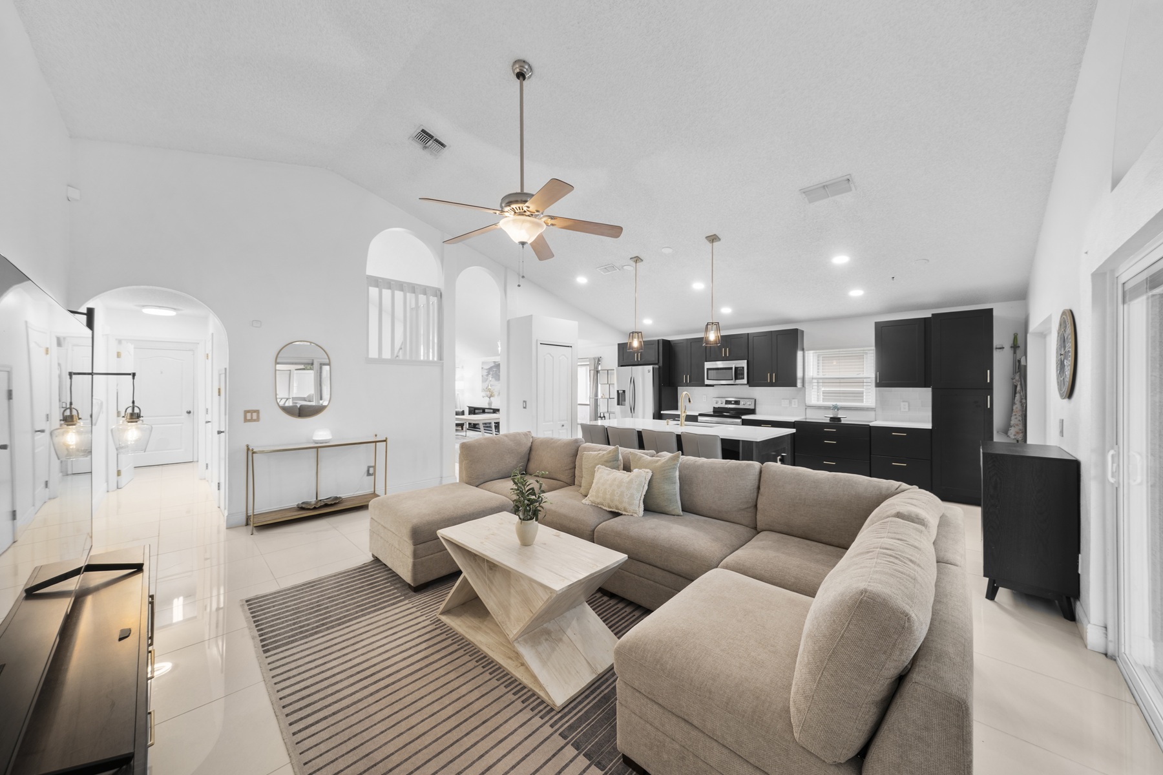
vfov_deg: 90.0
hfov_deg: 112.6
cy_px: 388
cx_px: 582
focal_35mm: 12
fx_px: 388
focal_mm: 12
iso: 100
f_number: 9
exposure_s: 3.2
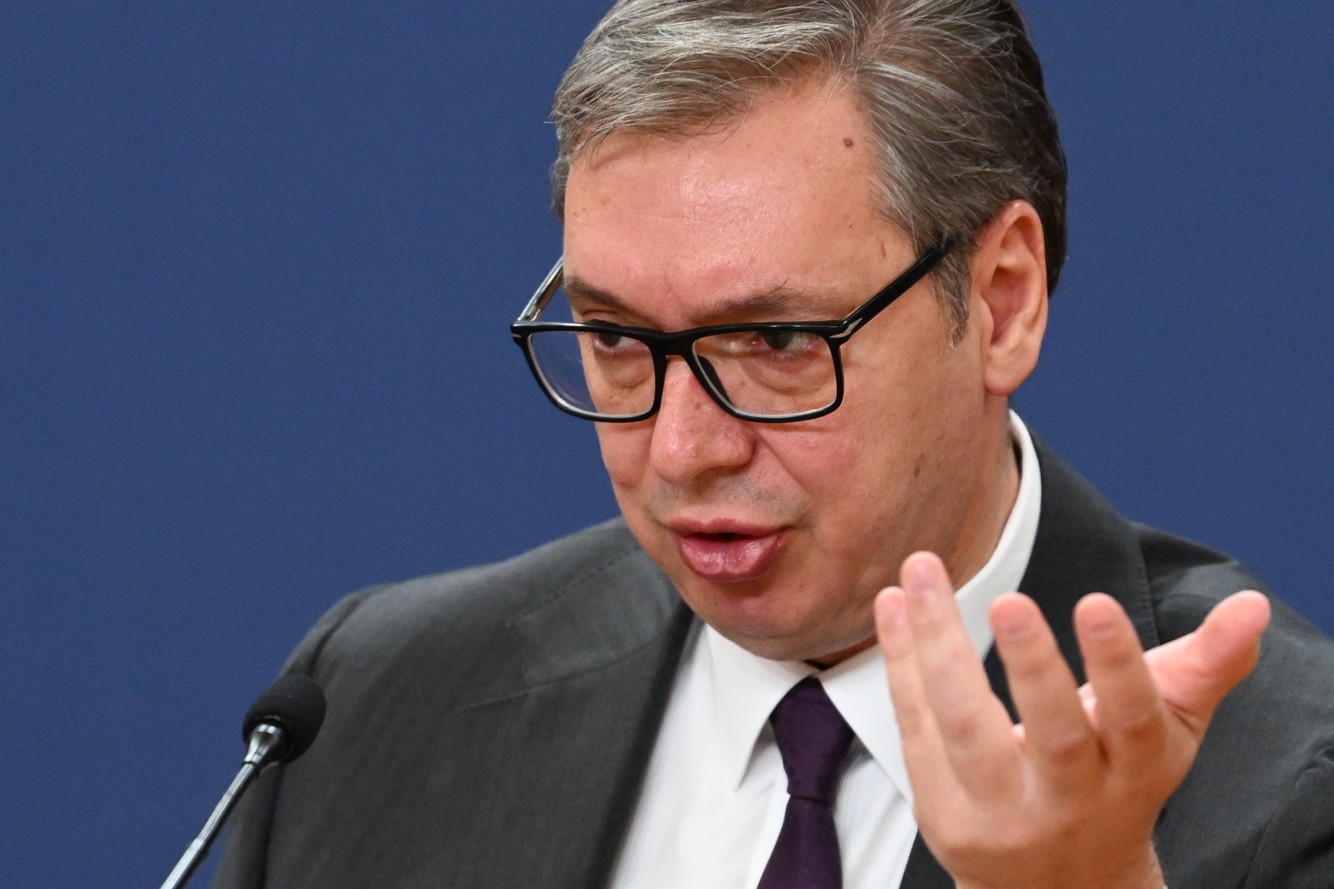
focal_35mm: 300
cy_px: 444
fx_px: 11116
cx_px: 667
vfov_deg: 4.6
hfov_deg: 6.9
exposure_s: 1/400
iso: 3200
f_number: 4
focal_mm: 200
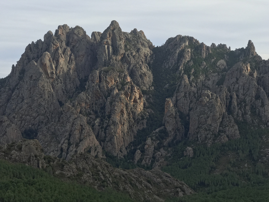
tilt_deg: +1.1
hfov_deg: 33.8
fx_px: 443
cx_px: 134
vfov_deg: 25.7
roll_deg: -0.3
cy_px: 101
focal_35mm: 57
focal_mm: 6.6
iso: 20
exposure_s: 1/295
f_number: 2.8
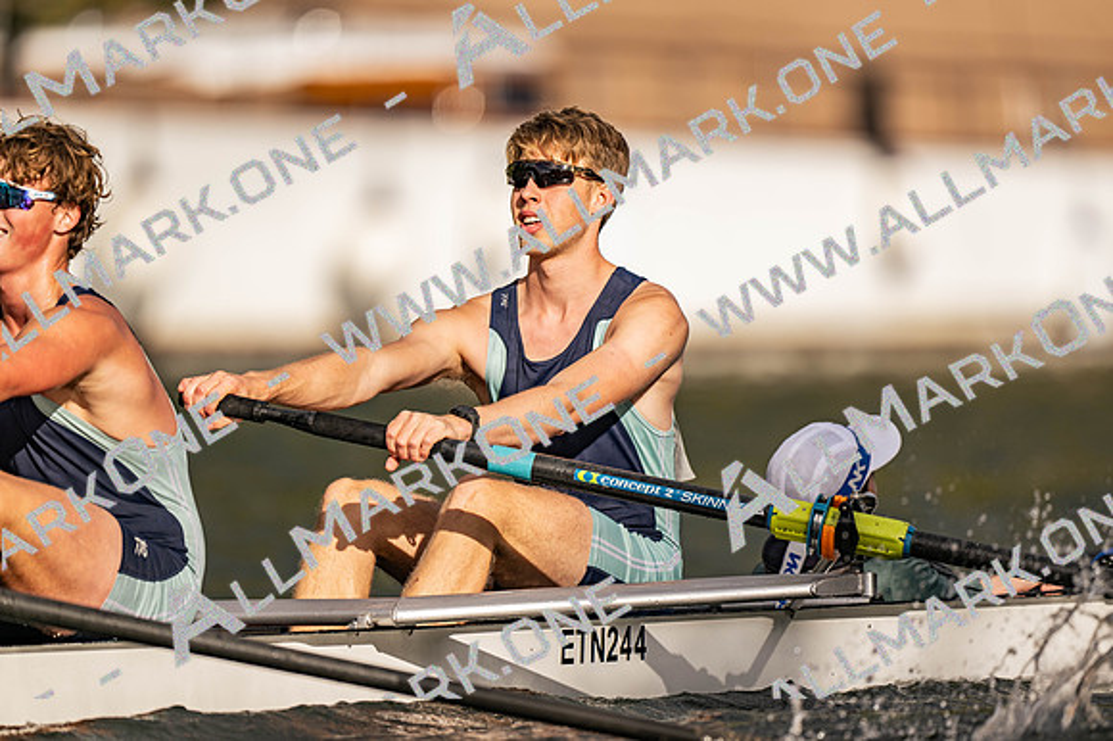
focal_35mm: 600
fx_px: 18543
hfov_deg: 3.4
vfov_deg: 2.3
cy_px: 370
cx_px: 556
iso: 80
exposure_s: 1/2500
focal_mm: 600
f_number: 4
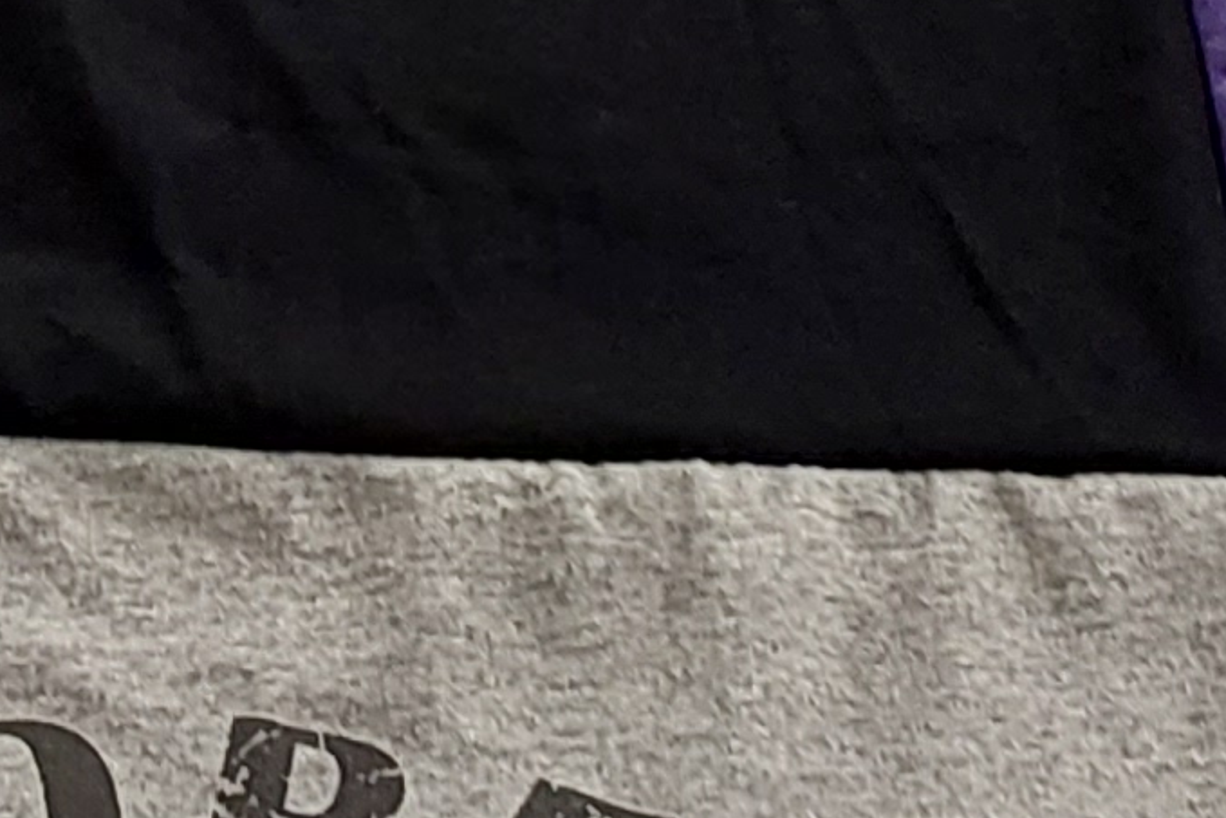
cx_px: 190
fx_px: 4768
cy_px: -560
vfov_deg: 9.4
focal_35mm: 140
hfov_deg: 14.5
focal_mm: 2.91
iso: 100
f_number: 1.9
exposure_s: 1/50
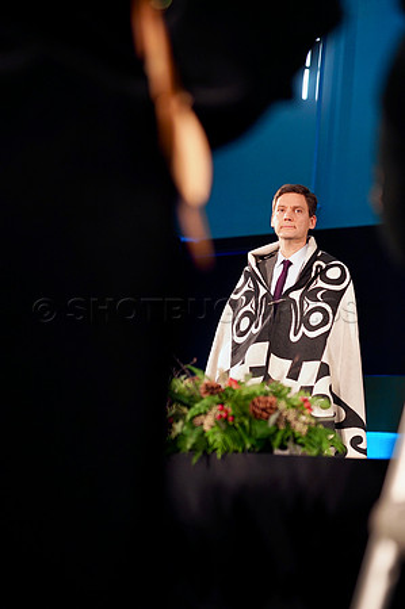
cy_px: 304
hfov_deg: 19.4
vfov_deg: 28.9
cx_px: 202
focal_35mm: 70
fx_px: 1184
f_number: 4
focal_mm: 70
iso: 1250
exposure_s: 1/160
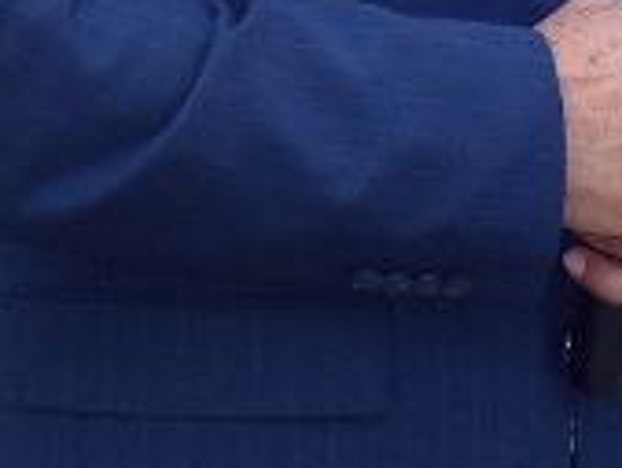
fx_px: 12137
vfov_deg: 2.2
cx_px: 972
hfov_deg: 2.9
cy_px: -542
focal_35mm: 675
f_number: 5.6
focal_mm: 66
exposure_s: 1/125
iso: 560
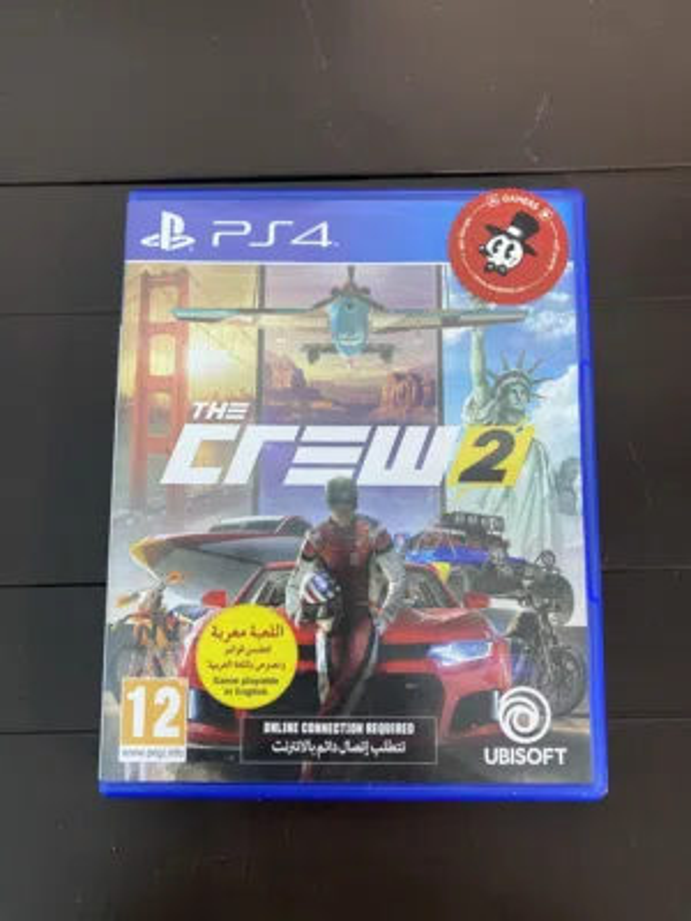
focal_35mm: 26
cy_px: 460
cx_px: 346
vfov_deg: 67.3
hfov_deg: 53.1
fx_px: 692
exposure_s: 1/50
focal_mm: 4.25
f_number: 1.8
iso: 320
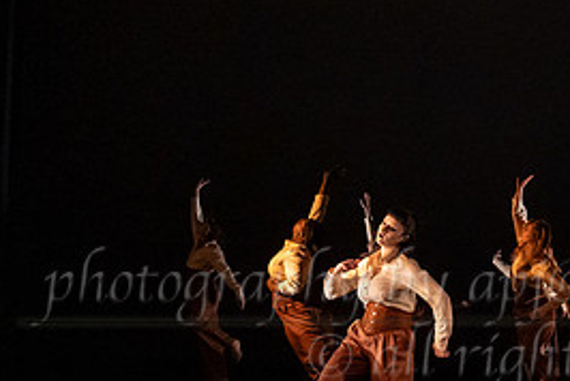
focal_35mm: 84
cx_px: 675
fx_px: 1331
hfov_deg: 22.4
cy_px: 319
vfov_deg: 16.2
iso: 4000
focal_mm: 28
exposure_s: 1/400
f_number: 4
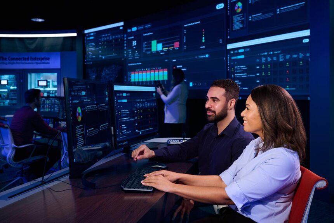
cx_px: 167
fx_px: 352
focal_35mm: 38
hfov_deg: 50.7
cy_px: 112
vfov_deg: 35.0
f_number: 5.6
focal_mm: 38
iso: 400
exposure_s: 1/20
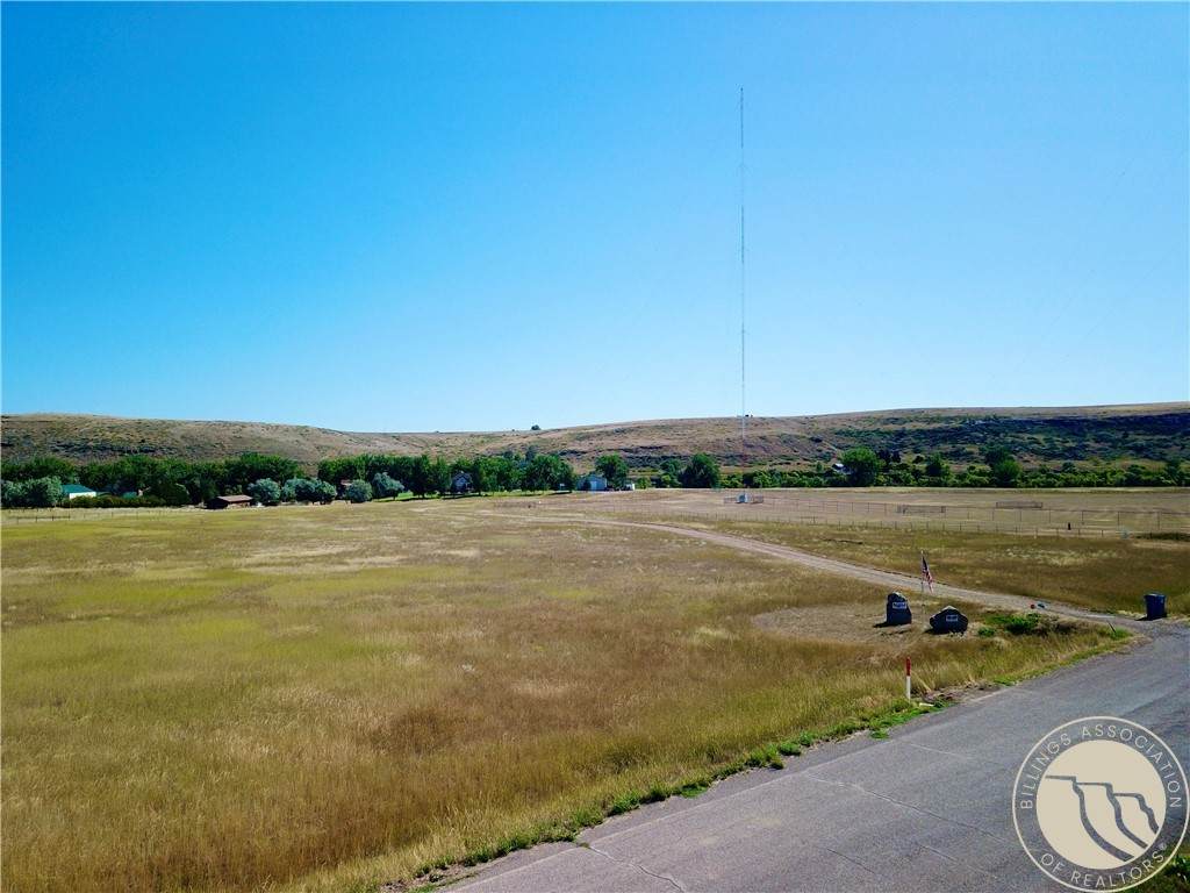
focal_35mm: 26
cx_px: 595
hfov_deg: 67.3
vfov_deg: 53.1
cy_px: 446
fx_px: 894
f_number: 2.2
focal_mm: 4.73
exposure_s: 1/640
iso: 100
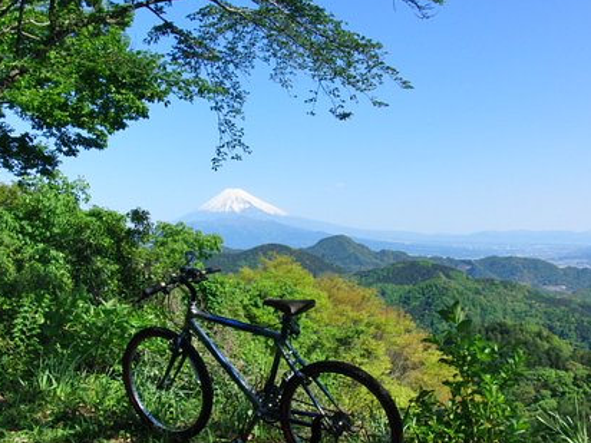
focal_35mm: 46
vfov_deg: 31.5
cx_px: 255
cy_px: 219
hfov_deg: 41.2
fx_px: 785
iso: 100
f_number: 8.5
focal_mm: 6.42
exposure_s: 1/200
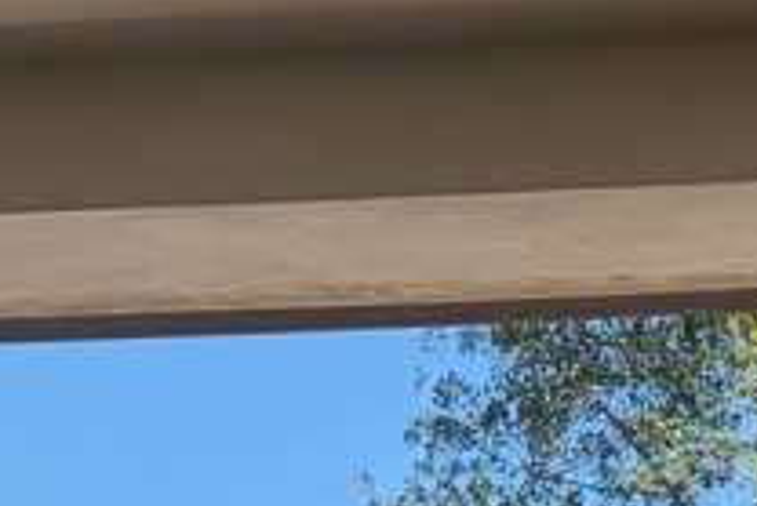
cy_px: 1569
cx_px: 1365
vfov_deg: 7.6
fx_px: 3283
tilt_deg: -6.2
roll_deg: +1.1
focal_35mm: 156
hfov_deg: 12.1
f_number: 1.6
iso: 50
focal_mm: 5.96
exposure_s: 1/1848
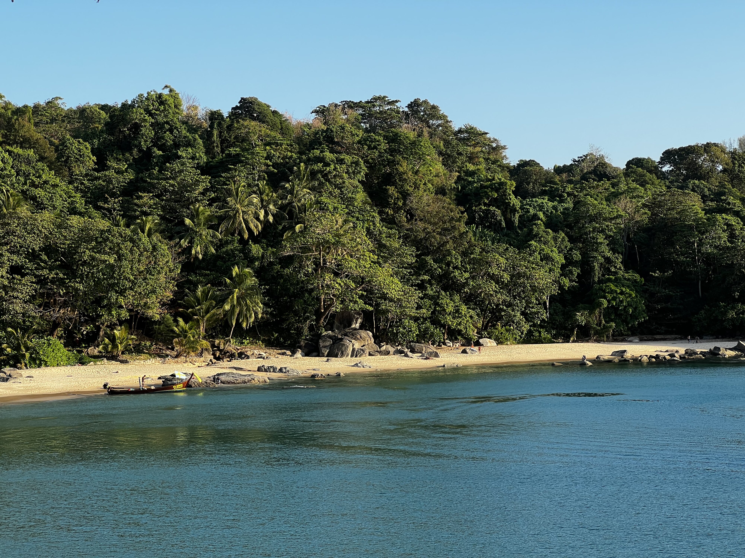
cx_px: 372
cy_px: 279
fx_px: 1657
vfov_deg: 19.1
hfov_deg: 25.3
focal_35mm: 77
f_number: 2.8
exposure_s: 1/352
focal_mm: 9
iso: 32
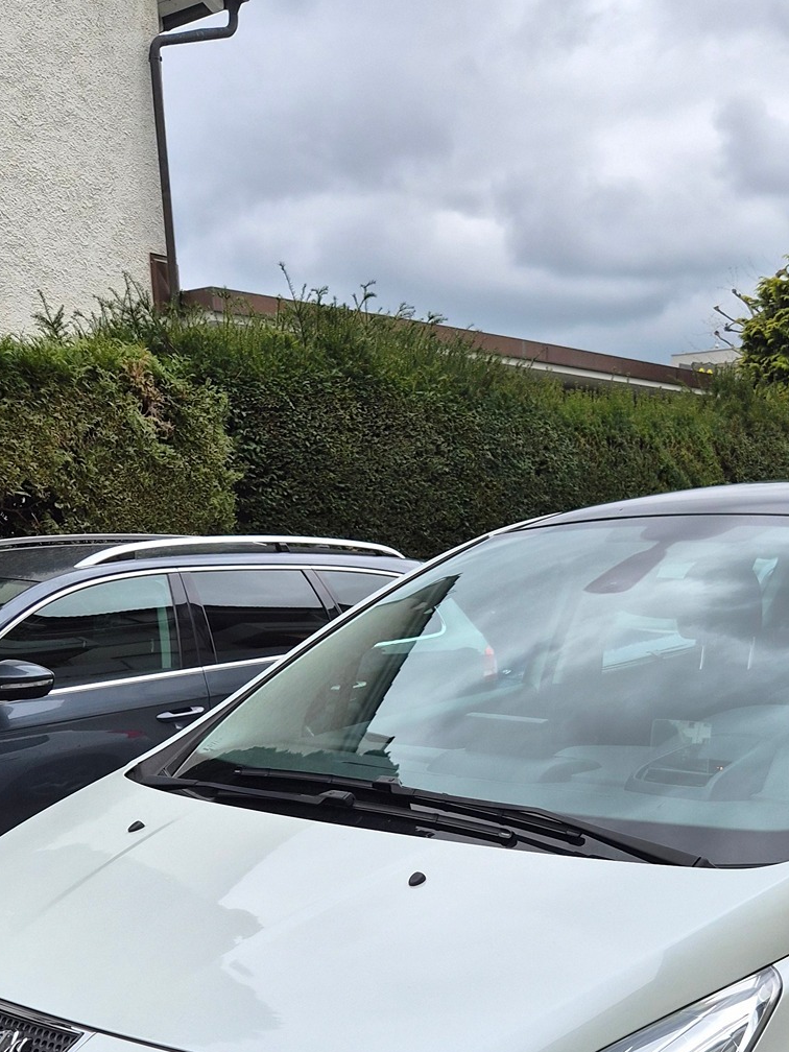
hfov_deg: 31.1
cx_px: 560
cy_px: 933
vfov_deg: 38.6
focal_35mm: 46
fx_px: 1398
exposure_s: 1/2320
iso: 80
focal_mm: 5.4
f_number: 1.8
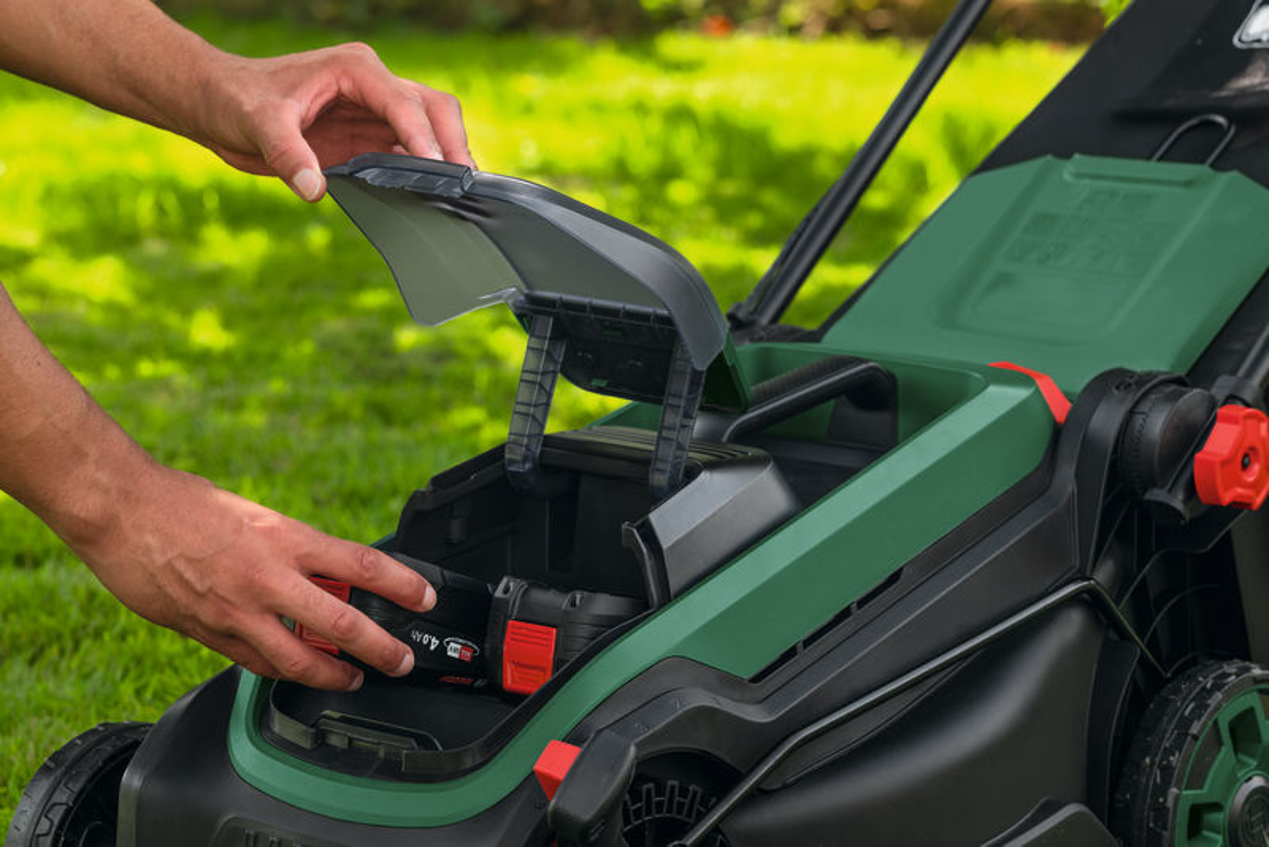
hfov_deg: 16.8
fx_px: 4302
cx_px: 634
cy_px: 424
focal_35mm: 122
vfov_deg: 11.2
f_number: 8
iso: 200
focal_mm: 122
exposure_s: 1/40
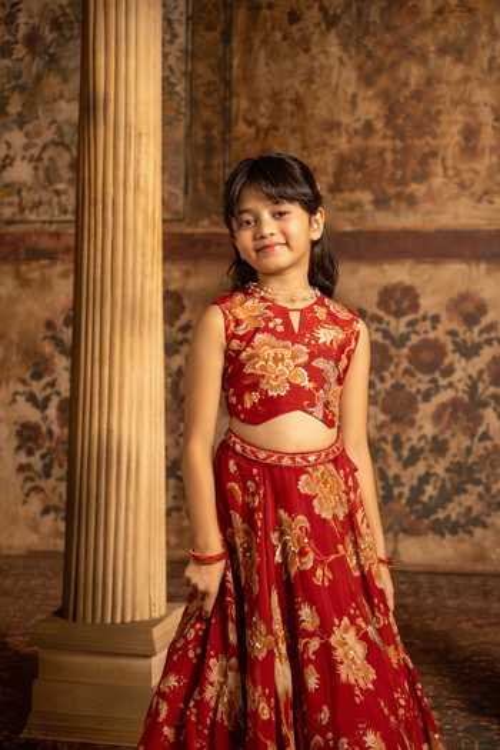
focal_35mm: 57
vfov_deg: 35.3
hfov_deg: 24.0
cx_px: 250
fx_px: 1178
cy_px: 375
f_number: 2.8
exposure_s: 1/160
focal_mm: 37.7
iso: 1250
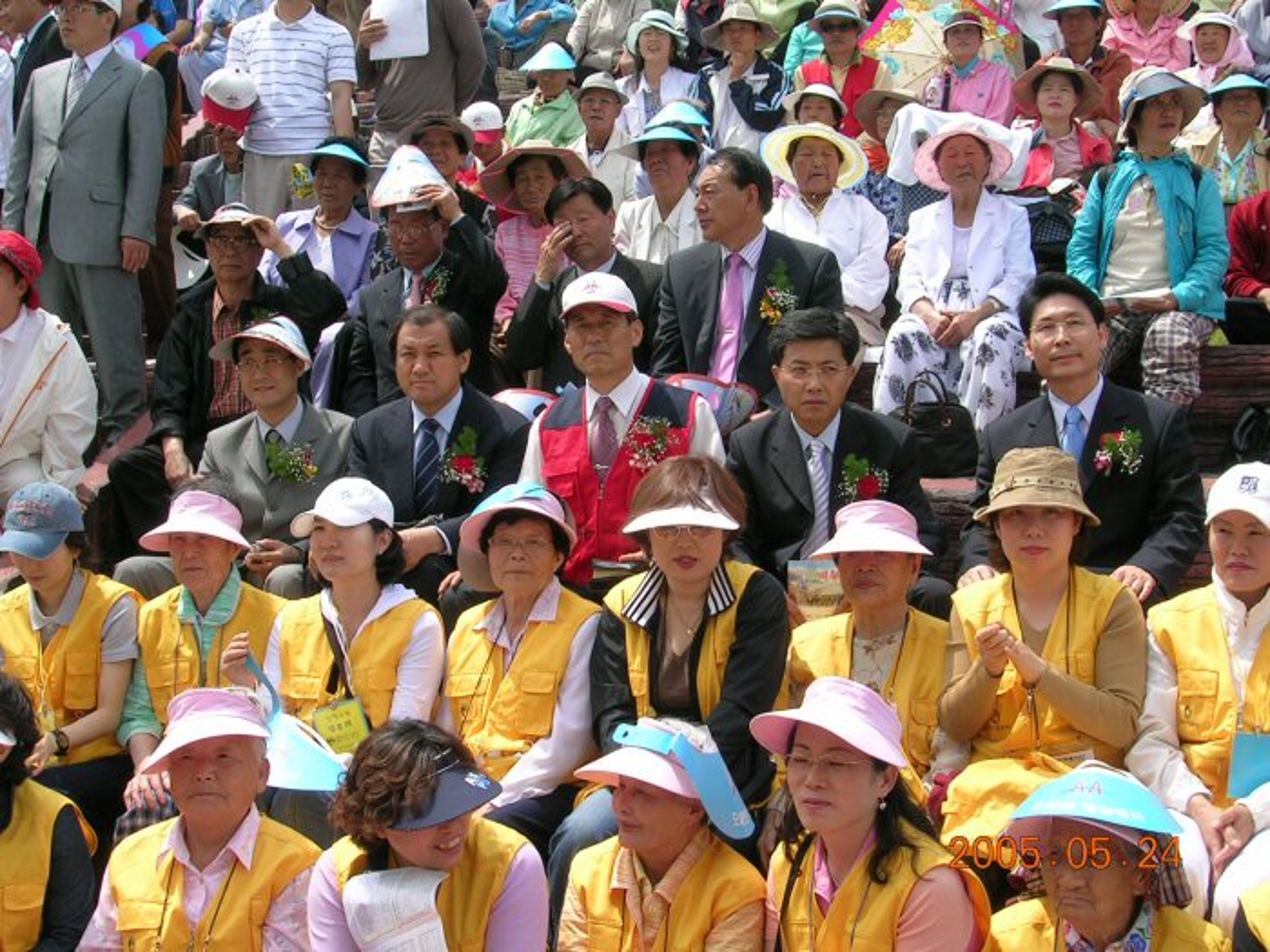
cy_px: 476
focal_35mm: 57
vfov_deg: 25.7
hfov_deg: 33.8
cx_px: 635
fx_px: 2091
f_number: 5.7
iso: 50
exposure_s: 1/220
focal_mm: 8.6
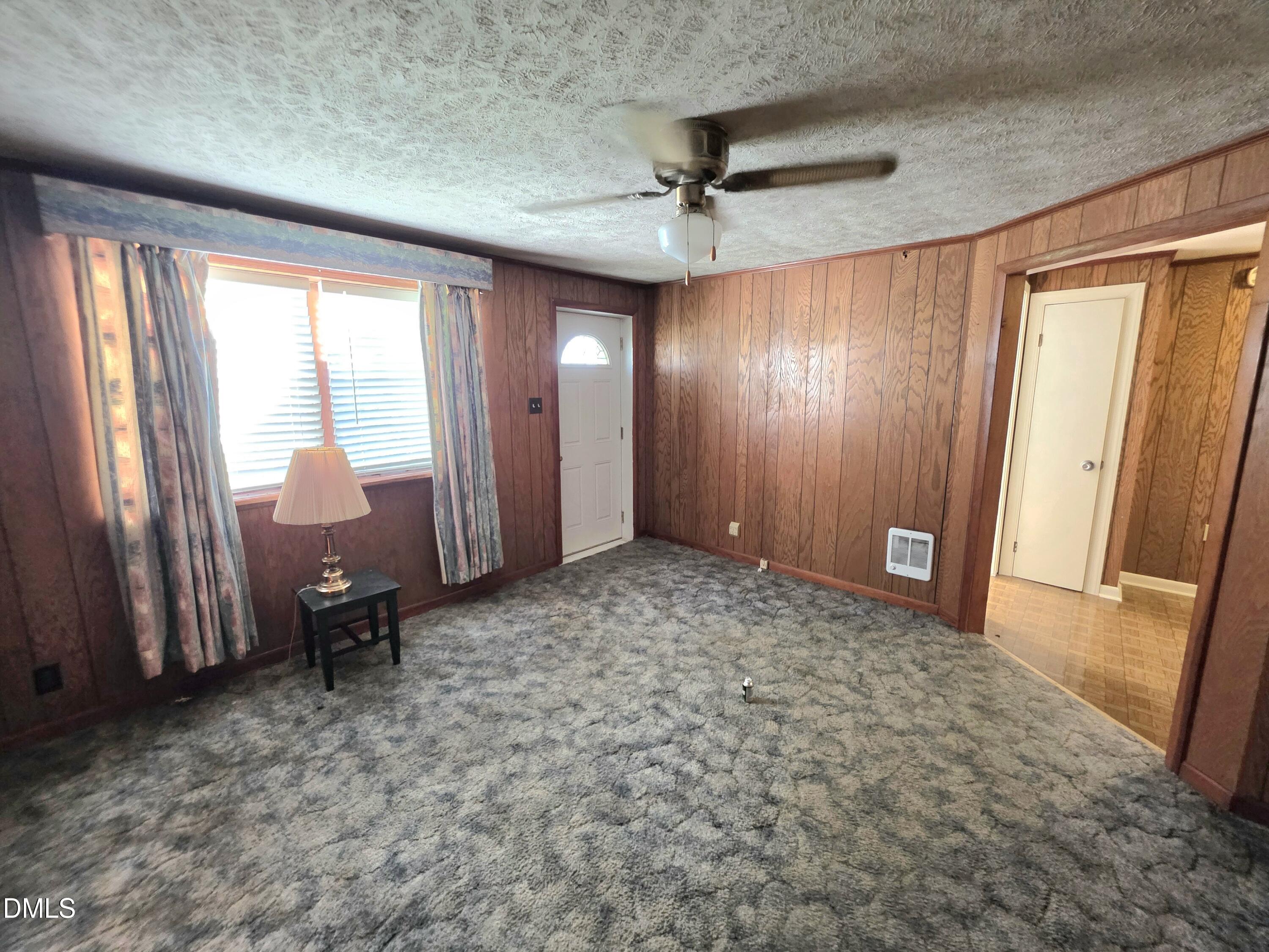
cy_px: 476
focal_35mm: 13
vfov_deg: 89.9
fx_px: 477
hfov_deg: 106.2
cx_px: 634
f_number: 1.9
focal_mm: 2.2
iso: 500
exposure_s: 1/60.2
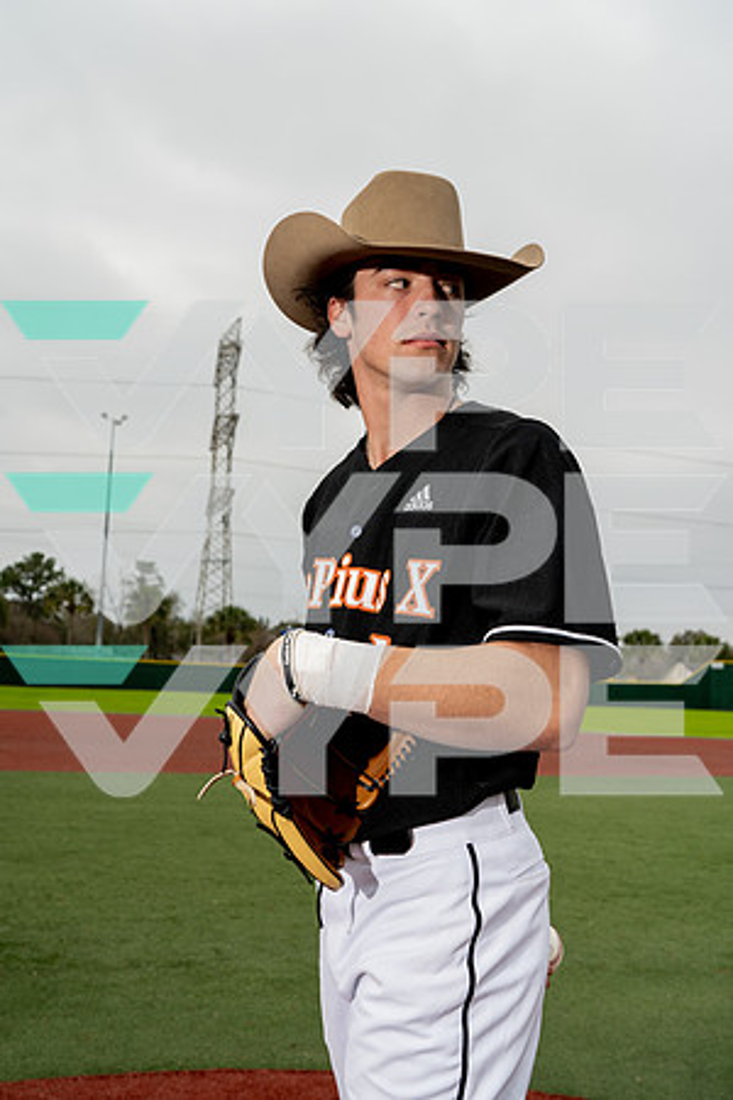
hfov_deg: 37.9
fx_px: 1069
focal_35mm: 35
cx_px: 366
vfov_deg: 54.4
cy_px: 550
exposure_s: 1/250
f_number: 5.6
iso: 320
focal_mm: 35
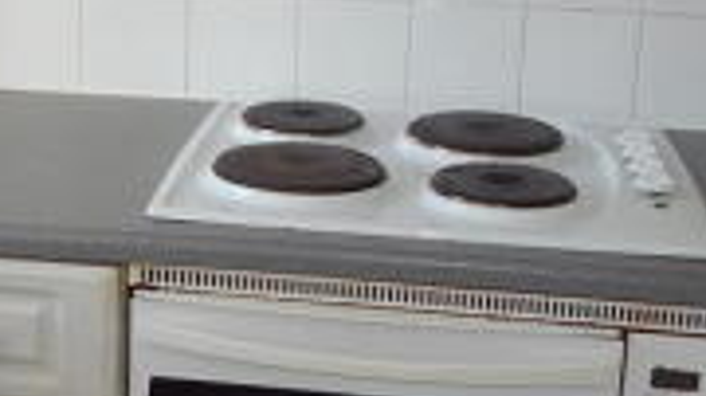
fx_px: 1515
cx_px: 229
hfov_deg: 26.1
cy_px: 155
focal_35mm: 81
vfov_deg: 14.9
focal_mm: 4
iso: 125
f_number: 3
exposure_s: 1/50
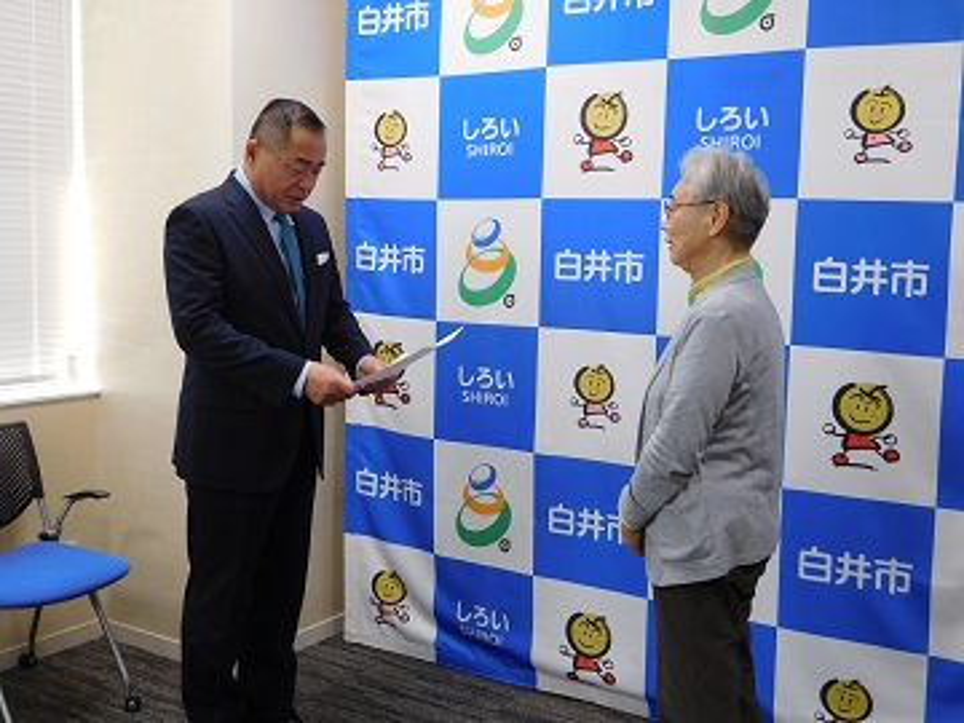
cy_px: 362
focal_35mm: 40
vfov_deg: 36.0
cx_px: 482
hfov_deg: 46.8
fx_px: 1114
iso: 125
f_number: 3.9
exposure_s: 1/30
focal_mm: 7.1
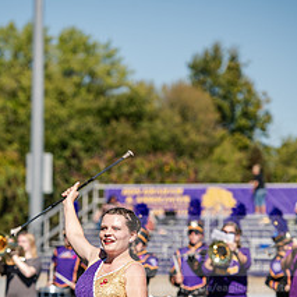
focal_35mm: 242
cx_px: 92
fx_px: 2349
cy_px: 303
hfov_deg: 7.2
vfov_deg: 7.2
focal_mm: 135
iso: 50
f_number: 4
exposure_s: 1/400
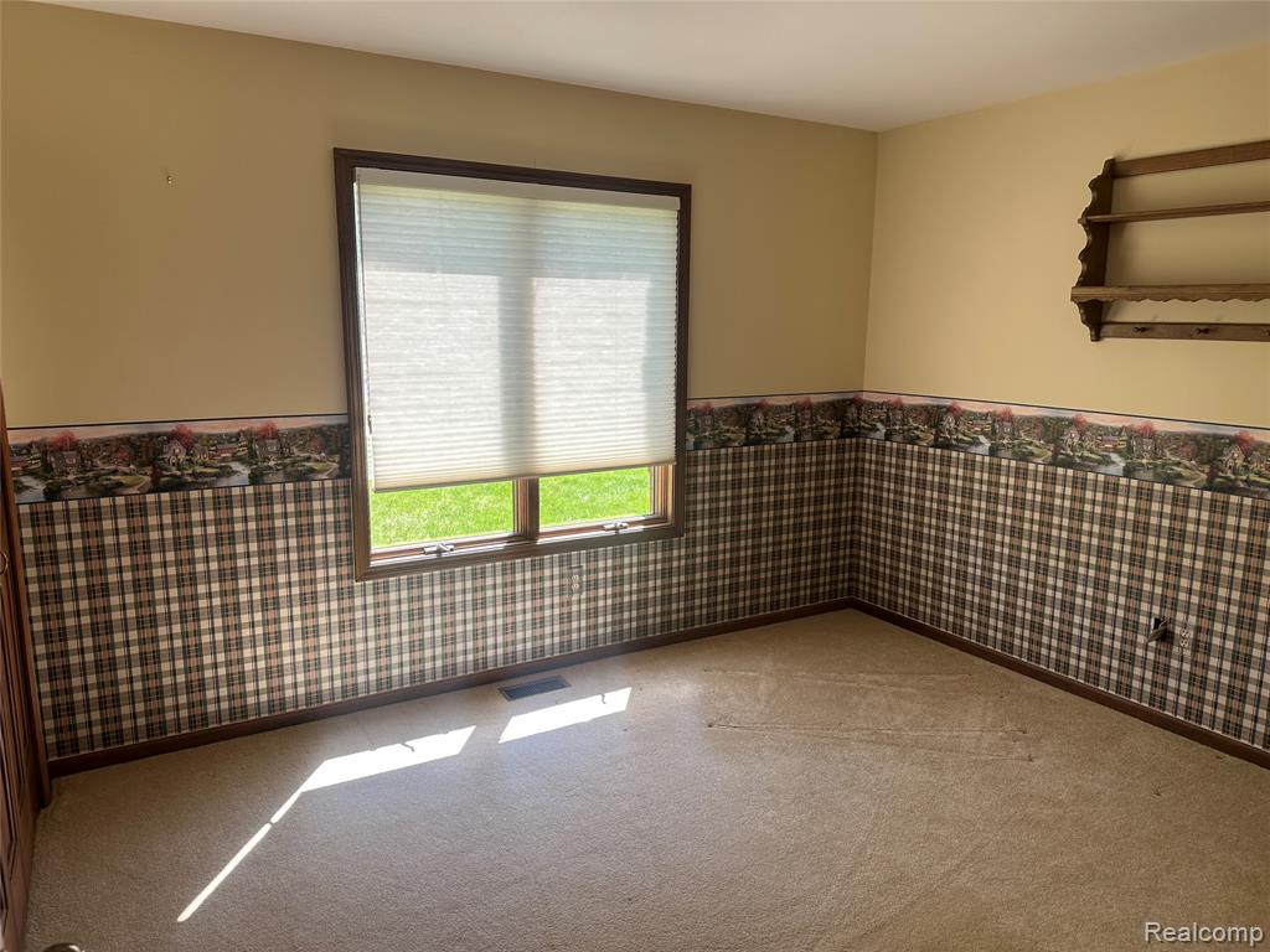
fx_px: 881
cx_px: 635
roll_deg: -1.3
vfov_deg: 56.8
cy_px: 476
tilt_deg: -9.5
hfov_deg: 71.6
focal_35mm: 24
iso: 80
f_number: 1.78
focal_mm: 6.86
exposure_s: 1/262
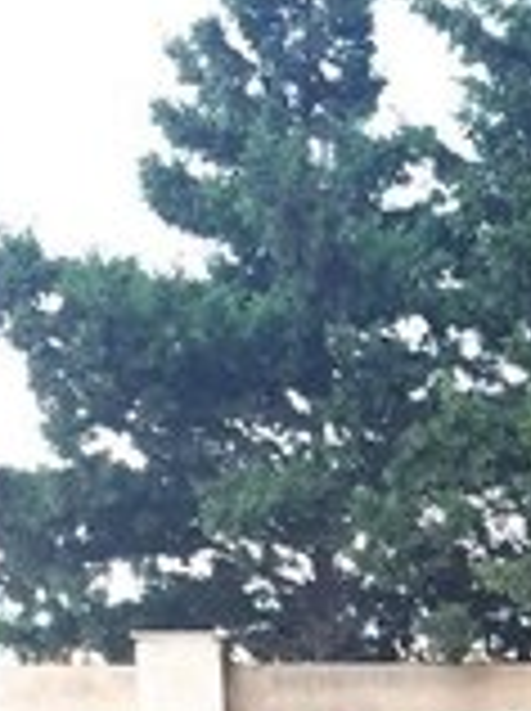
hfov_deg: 16.0
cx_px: 770
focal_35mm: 85
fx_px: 1743
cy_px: 882
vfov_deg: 21.2
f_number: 1.9
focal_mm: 3.6
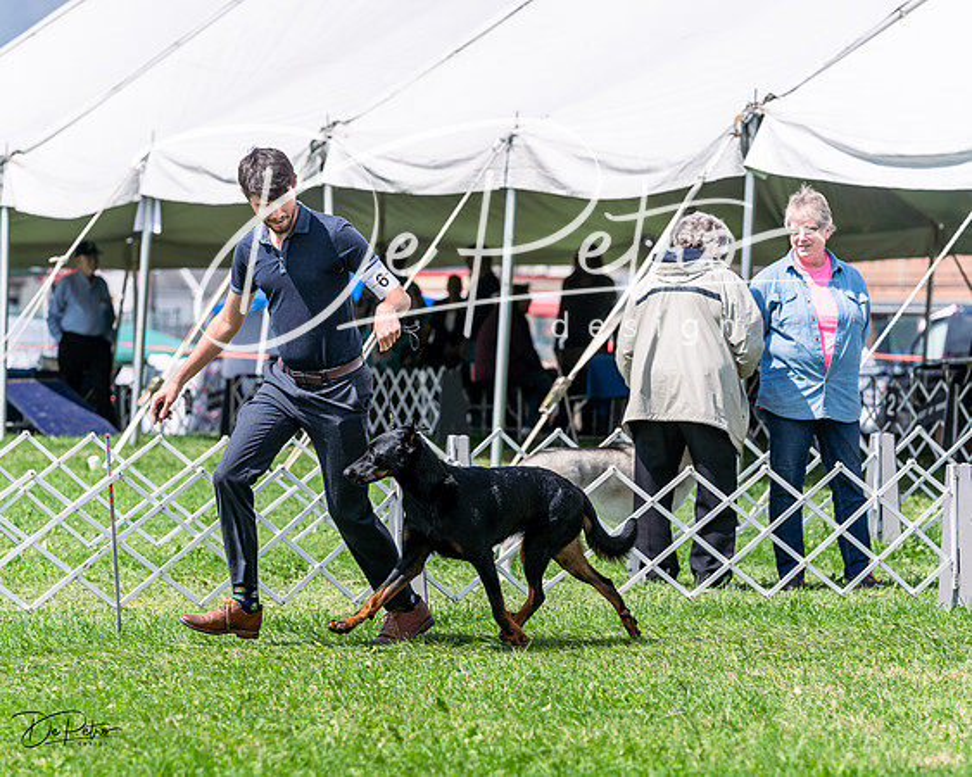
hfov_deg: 11.1
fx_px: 4987
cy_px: 388
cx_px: 486
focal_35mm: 173
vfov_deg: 8.9
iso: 100
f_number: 5
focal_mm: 154
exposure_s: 1/1000
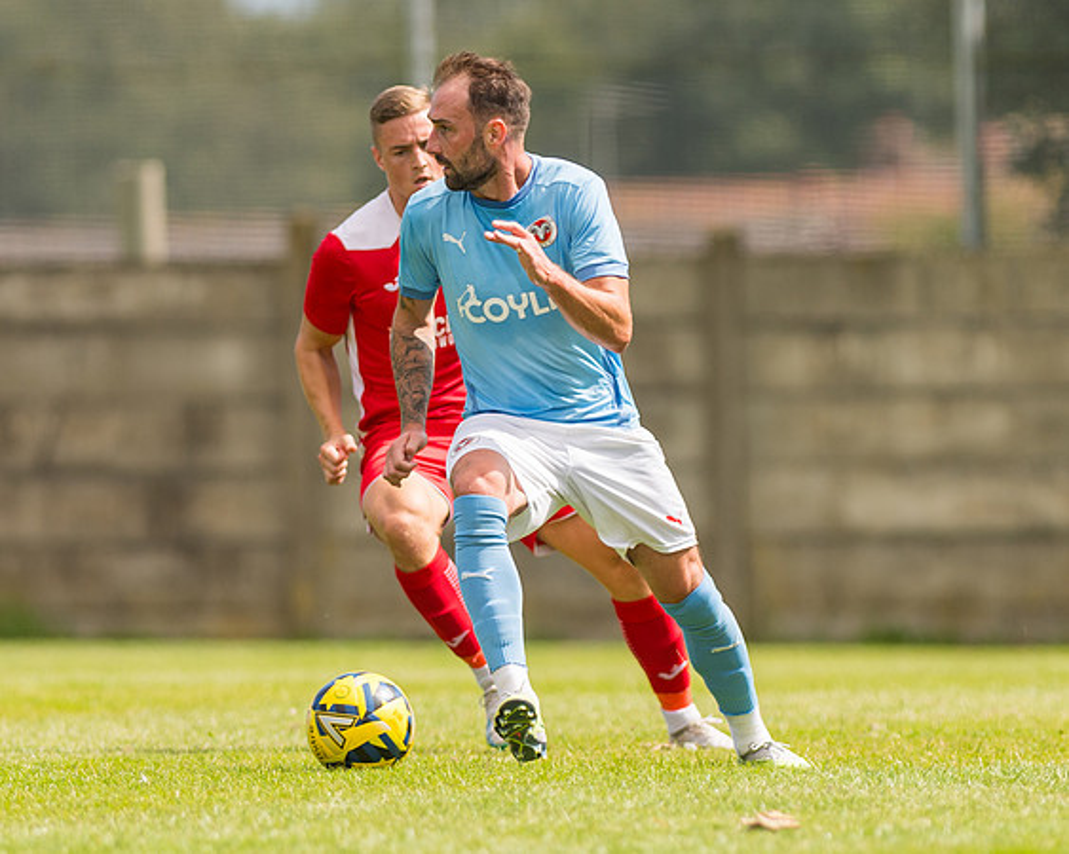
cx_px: 565
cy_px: 425
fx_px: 20792
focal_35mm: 657
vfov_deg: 2.4
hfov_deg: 2.9
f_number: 2.8
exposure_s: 1/2000
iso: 100
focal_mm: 300
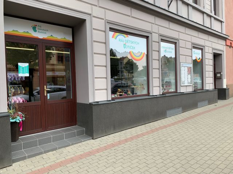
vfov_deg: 53.1
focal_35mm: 26
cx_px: 116
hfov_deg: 67.3
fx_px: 175
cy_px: 87
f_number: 1.8
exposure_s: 1/249
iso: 25
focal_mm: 4.25
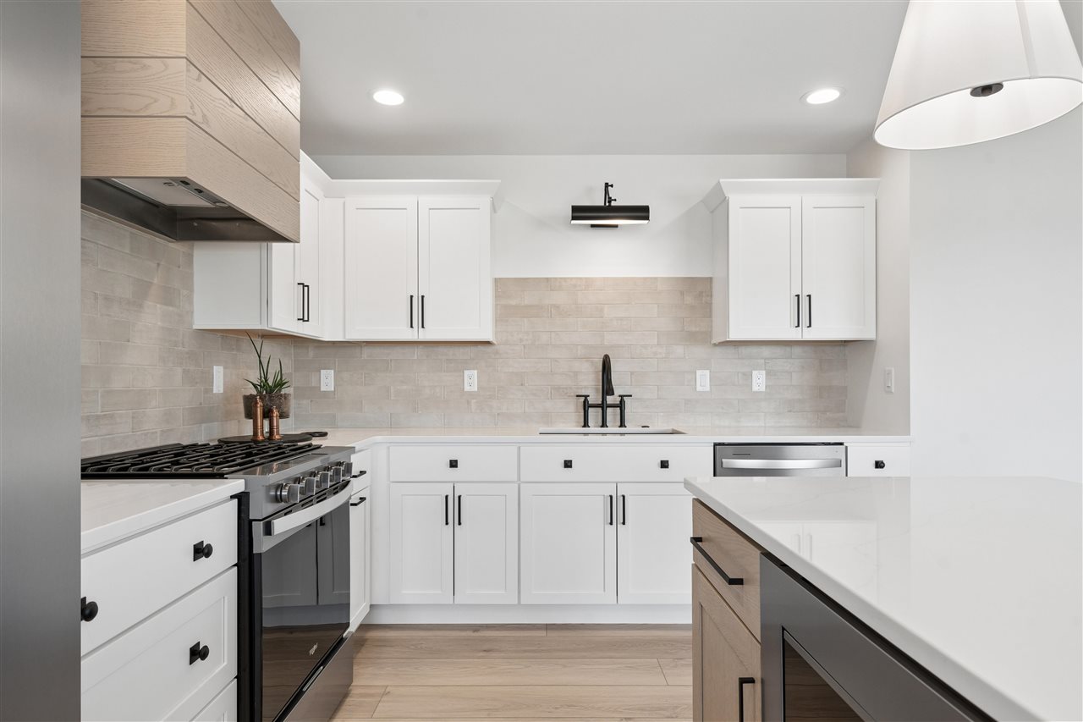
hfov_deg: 84.0
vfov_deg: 61.9
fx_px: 602
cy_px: 361
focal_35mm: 20
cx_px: 542
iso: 400
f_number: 8
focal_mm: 20
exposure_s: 1/50
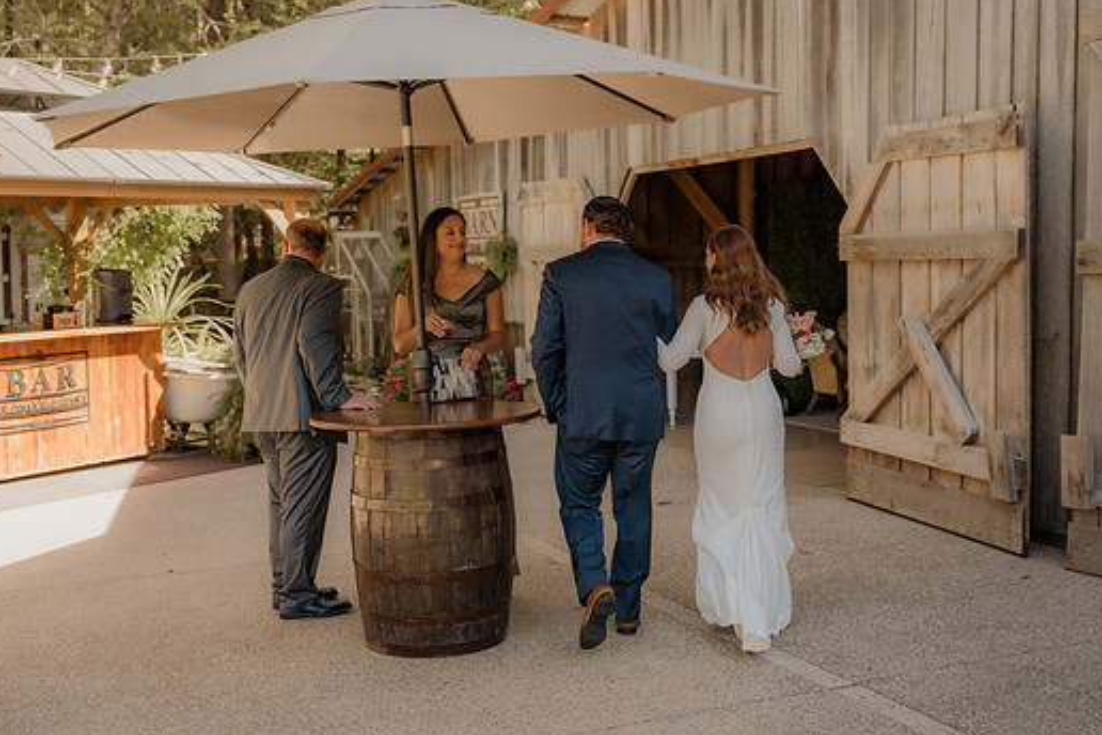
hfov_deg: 43.6
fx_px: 1377
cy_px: 337
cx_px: 570
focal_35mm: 45
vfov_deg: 29.9
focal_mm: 40
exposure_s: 1/500
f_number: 2.8
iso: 400
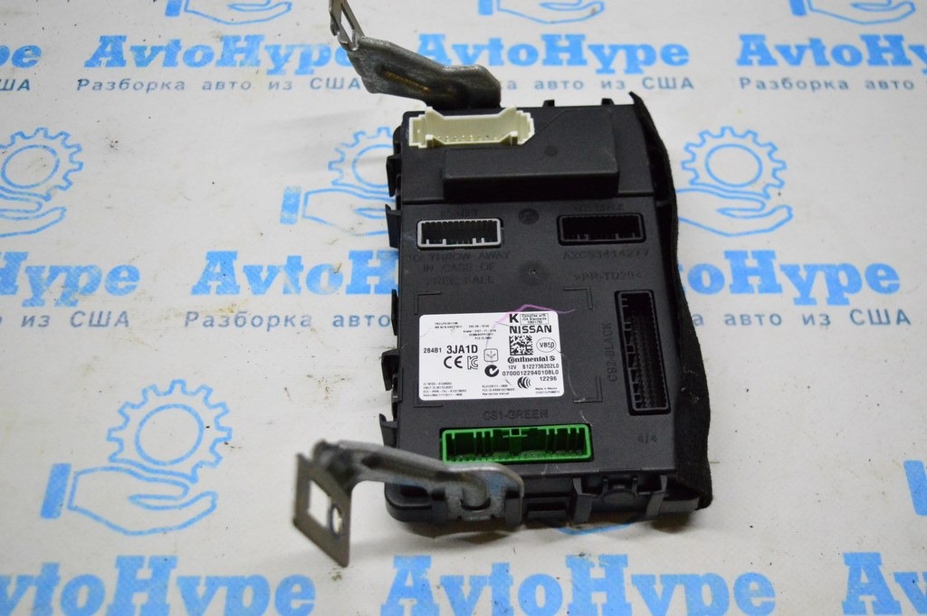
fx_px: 1003
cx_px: 464
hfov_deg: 49.6
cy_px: 308
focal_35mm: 39
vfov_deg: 34.2
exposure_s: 1/1000
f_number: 4
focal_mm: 26
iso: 6400
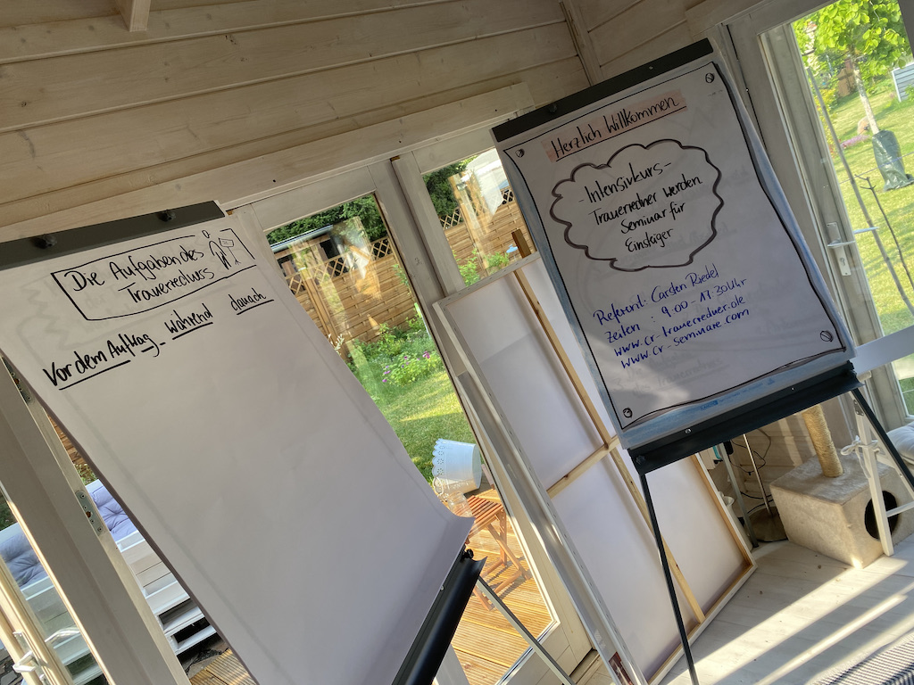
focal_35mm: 26
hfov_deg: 67.3
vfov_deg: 53.1
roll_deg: +22.3
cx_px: 457
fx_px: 687
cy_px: 342
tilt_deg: -10.5
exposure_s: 1/201
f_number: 1.8
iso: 32
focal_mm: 4.25
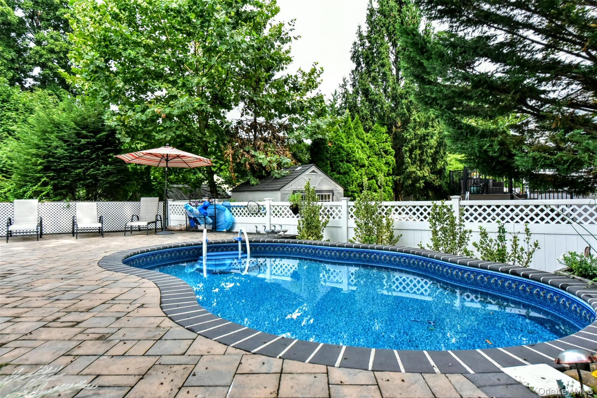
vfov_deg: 57.2
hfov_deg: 78.6
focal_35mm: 22
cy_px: 199
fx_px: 365
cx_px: 298
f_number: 8
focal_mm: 22
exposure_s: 1/4000
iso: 6400
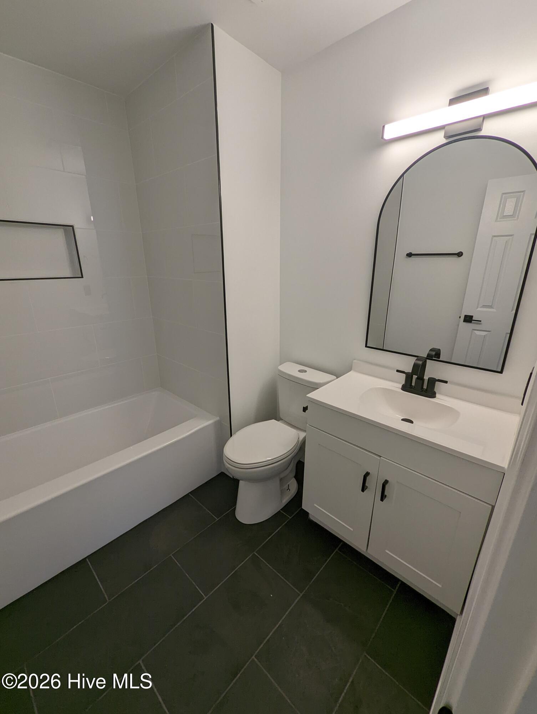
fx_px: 268
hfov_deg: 90.0
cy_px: 357
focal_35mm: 13
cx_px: 268
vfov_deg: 106.1
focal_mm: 1.95
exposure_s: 1/120
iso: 77
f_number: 2.2
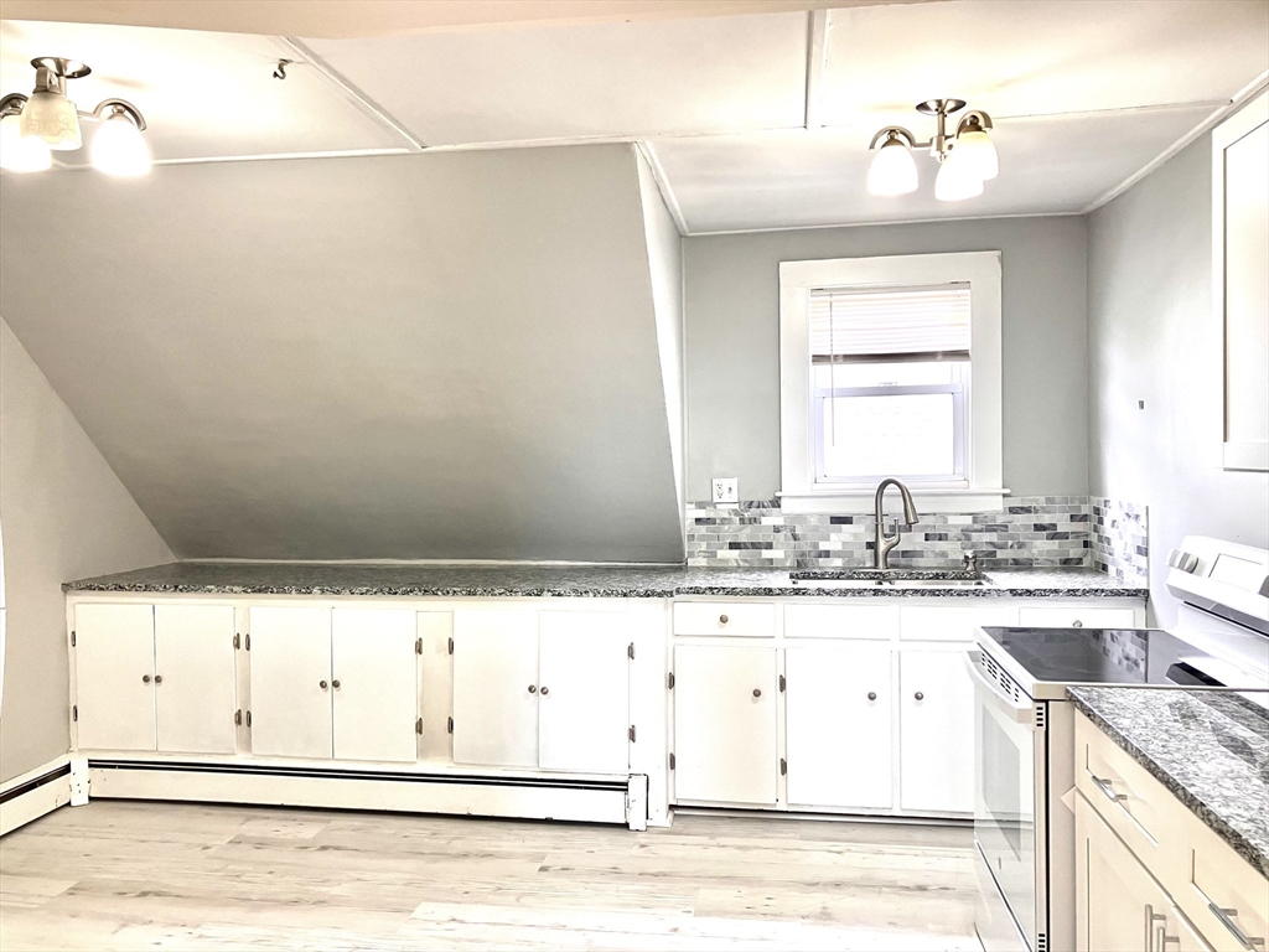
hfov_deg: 63.4
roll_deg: +1.2
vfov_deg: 49.7
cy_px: 476
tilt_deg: -0.3
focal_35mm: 28
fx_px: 1026
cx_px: 634
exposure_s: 1/60
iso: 64
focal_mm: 3.99
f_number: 1.8
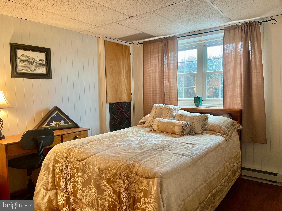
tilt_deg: -4.0
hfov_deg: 69.4
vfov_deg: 54.9
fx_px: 204
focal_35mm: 25
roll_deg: +0.4
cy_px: 106
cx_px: 141
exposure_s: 1/60
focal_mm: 5.1
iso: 200
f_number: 1.6
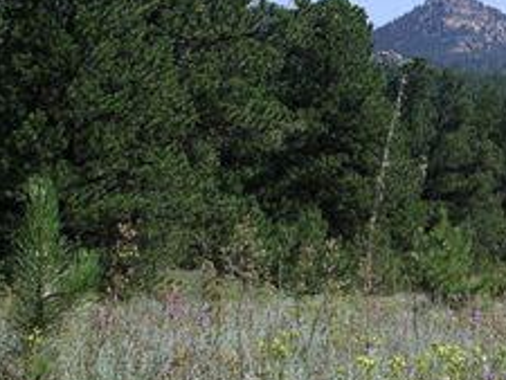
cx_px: 553
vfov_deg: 8.4
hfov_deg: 11.1
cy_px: 301
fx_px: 2574
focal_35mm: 176
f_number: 5
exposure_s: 1/500
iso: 64
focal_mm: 12.8
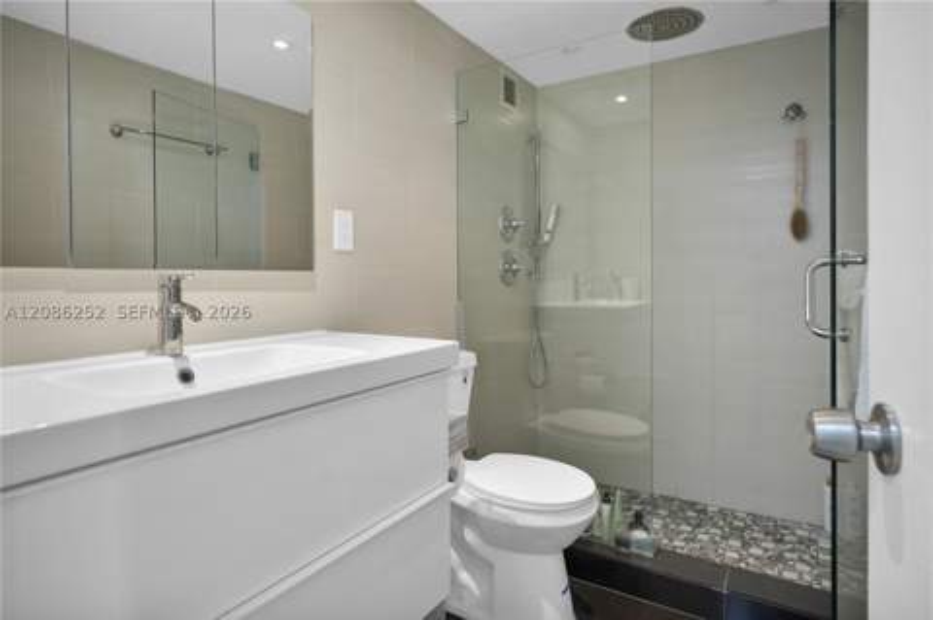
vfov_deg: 61.8
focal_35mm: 20
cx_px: 466
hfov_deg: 84.0
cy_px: 310
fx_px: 518
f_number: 4
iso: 640
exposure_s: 1/320
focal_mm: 20
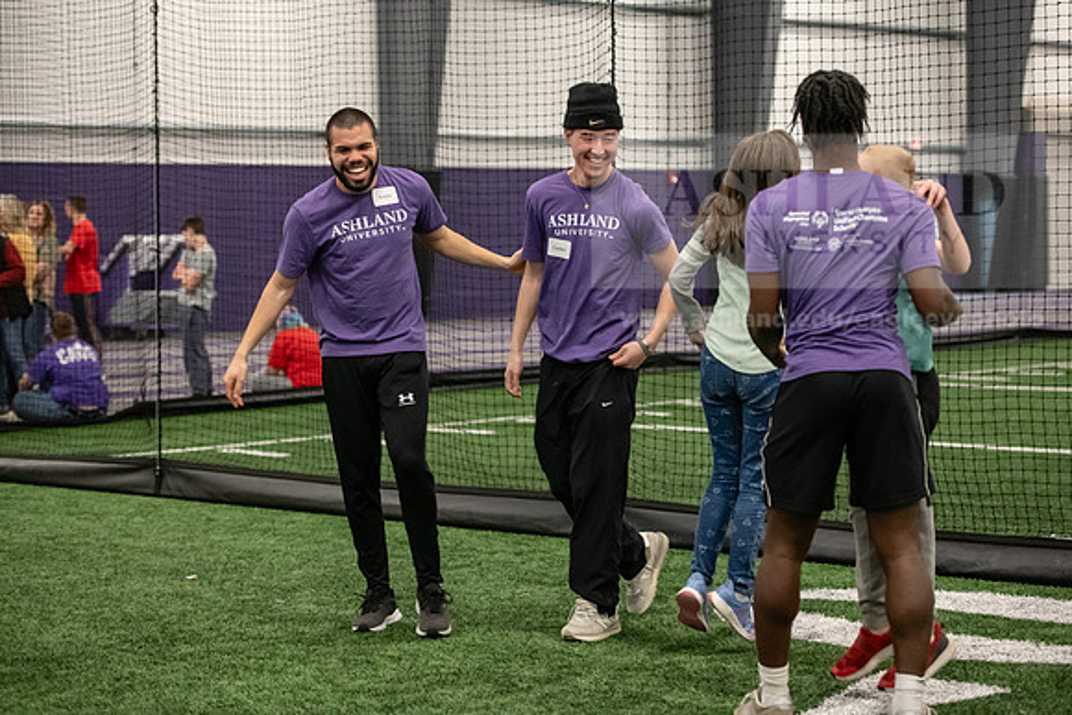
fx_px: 2442
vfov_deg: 16.7
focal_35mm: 82
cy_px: 358
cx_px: 536
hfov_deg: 24.8
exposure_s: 1/320
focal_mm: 82
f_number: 3.2
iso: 4000
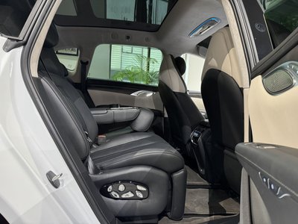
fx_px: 207
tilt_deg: -3.5
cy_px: 112
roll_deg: -3.2
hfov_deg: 71.6
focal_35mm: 24
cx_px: 149
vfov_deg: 56.8
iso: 640
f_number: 1.78
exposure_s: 1/50
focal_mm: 6.76
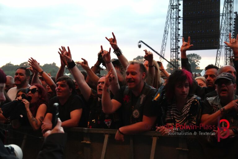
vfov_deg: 21.1
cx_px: 119
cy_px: 80
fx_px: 426
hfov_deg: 31.2
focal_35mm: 64
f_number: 4.5
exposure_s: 1/160
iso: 4000
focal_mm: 43
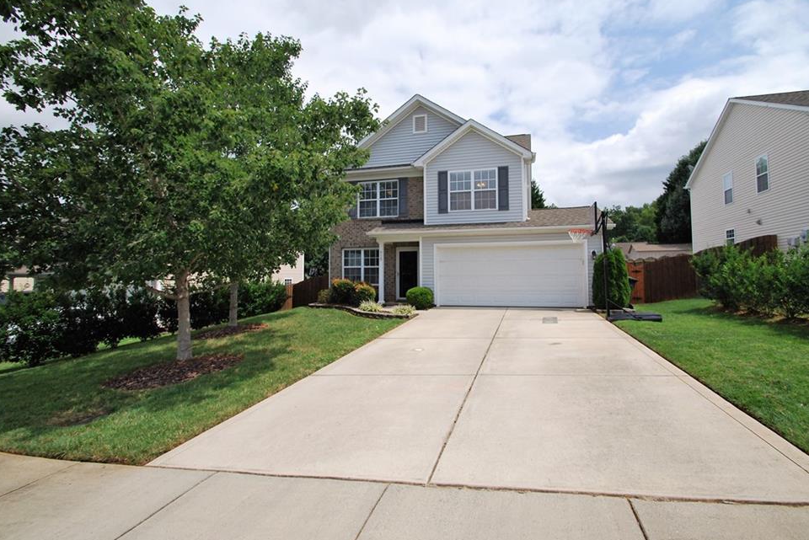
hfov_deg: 96.6
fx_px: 360
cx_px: 423
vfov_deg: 73.8
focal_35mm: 16
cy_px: 268
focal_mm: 10
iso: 100
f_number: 6.3
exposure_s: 1/160
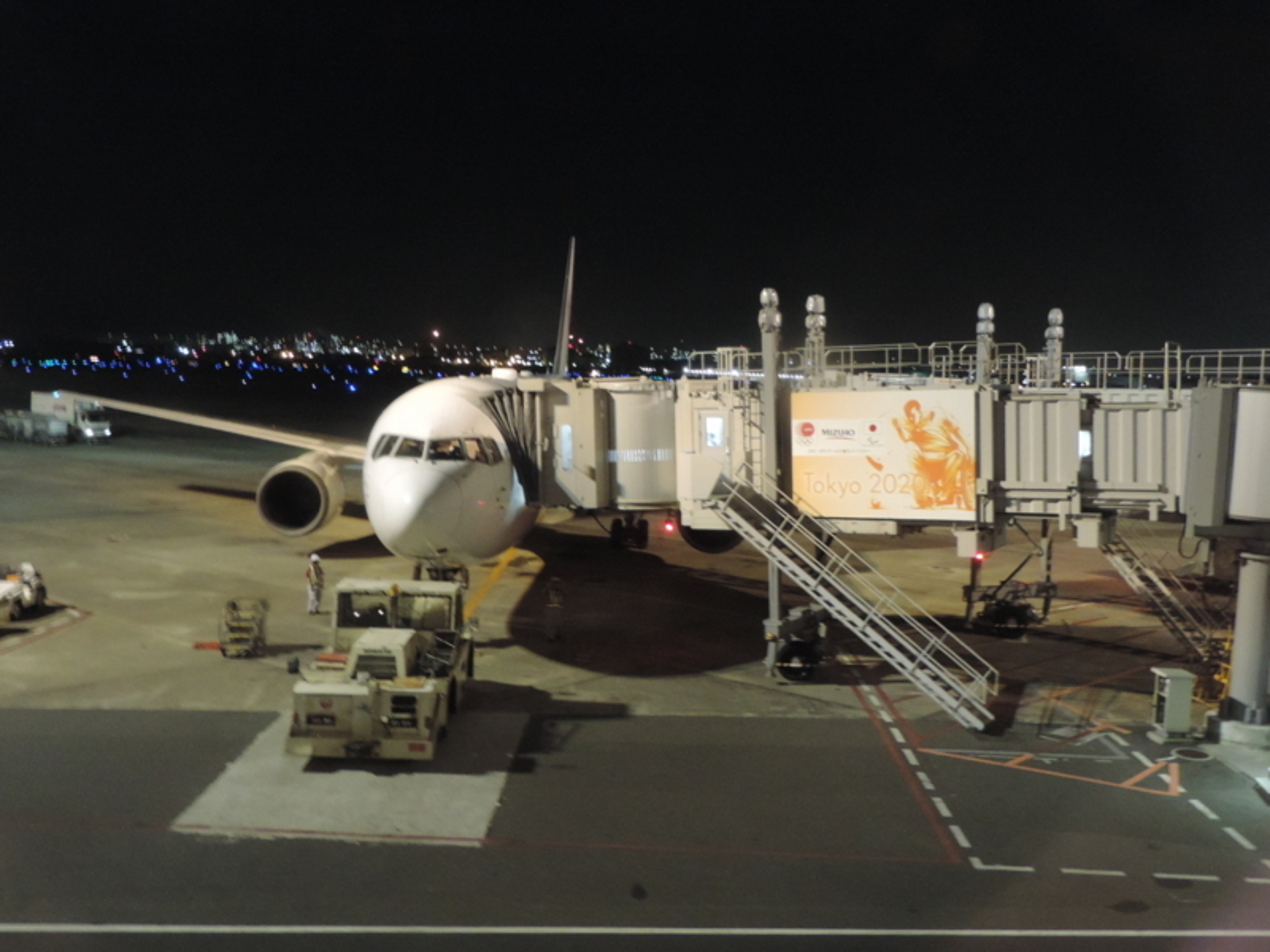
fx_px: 1284
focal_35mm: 35
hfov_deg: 52.6
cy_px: 476
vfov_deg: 40.7
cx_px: 635
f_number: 3.3
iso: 800
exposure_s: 1/3
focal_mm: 6.2
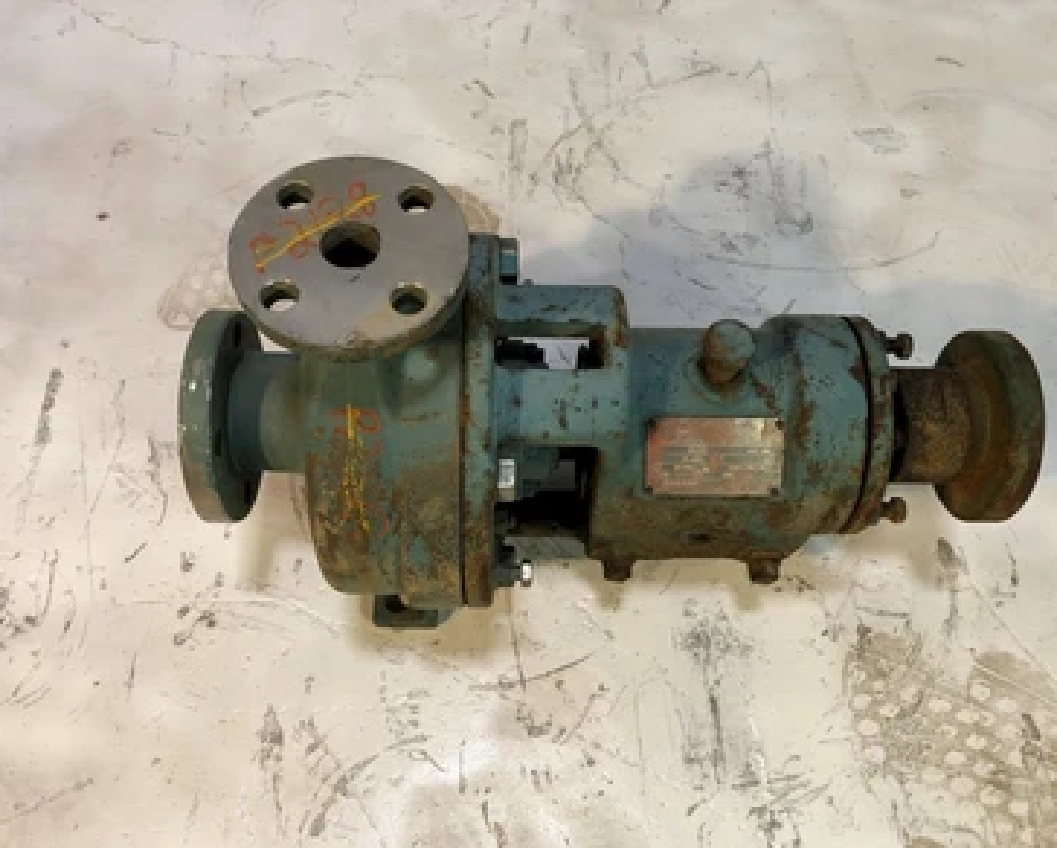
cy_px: 433
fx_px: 940
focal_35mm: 30
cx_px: 540
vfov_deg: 48.6
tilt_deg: -62.2
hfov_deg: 58.7
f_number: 1.8
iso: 25
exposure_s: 1/120
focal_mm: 4
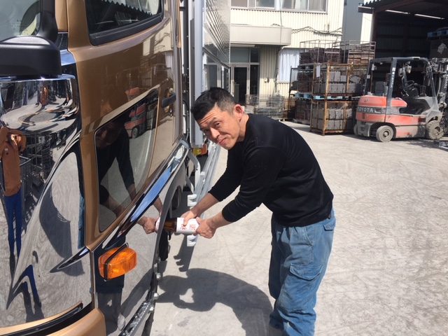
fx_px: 375
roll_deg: -0.6
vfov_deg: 48.2
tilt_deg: -11.3
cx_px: 224
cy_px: 168
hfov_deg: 61.7
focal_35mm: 29
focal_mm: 4.15
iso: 25
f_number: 2.2
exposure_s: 1/1603
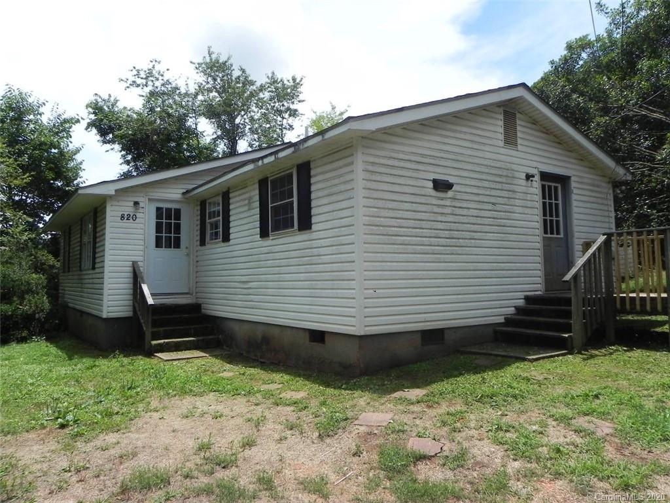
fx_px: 503
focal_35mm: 26
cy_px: 252
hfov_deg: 67.3
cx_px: 335
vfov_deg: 53.1
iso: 160
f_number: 7.1
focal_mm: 4.6
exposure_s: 1/412
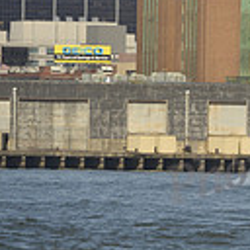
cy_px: 24
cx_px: 545
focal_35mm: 1075
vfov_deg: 1.6
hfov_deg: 1.6
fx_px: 8784
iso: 200
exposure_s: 1/1250
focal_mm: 280
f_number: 7.1
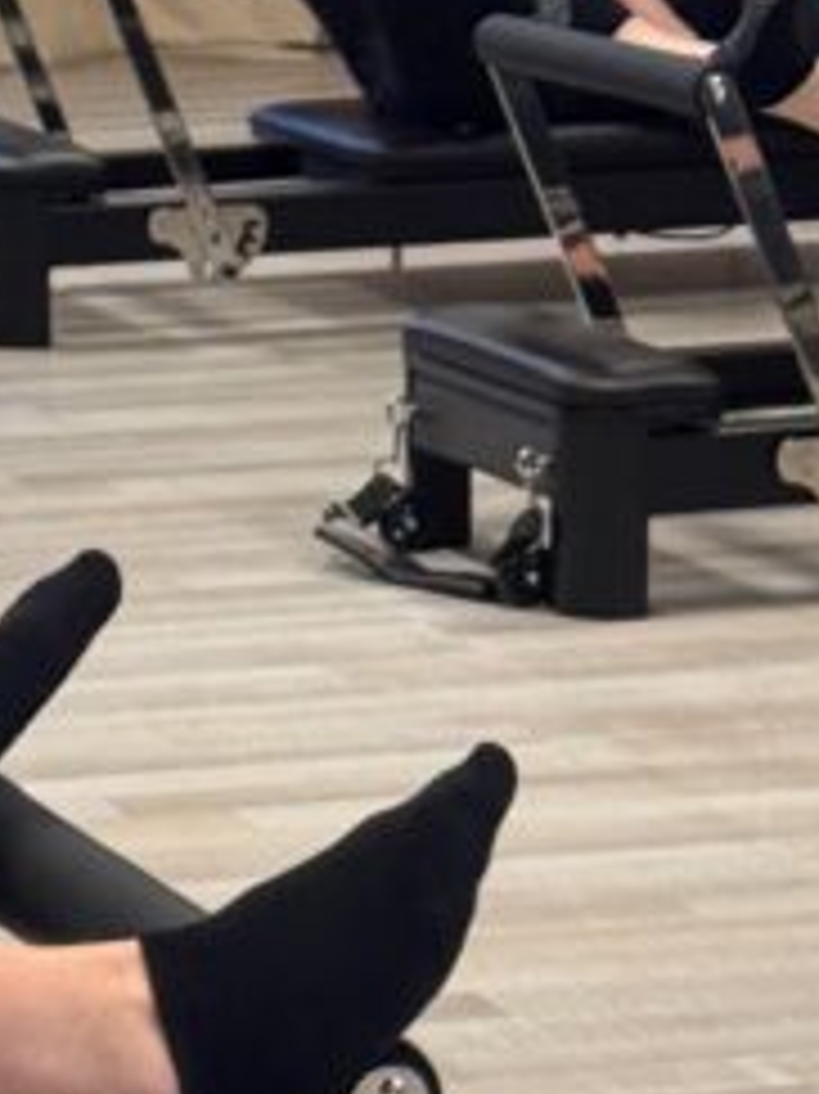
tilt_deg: -12.9
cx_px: -360
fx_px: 6378
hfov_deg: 7.2
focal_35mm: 202
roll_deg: -1.1
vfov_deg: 9.8
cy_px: 945
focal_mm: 6.76
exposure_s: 1/60
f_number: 1.78
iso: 200
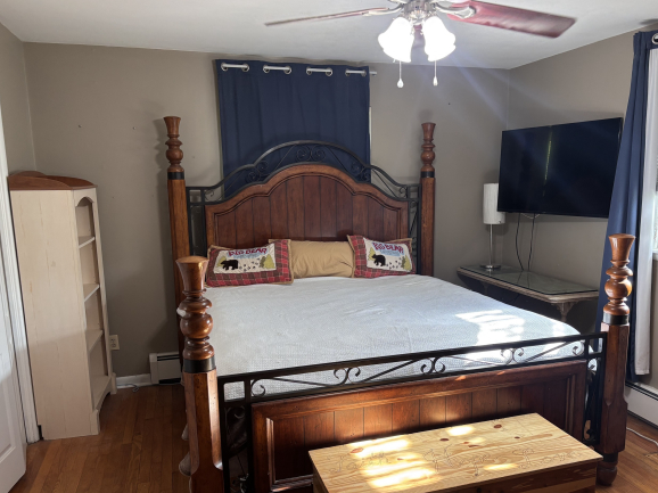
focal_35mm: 30
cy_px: 277
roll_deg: +0.0
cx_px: 367
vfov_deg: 46.7
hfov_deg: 59.8
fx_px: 570
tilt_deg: -10.6
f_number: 1.6
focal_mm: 5.96
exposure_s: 1/60
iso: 125
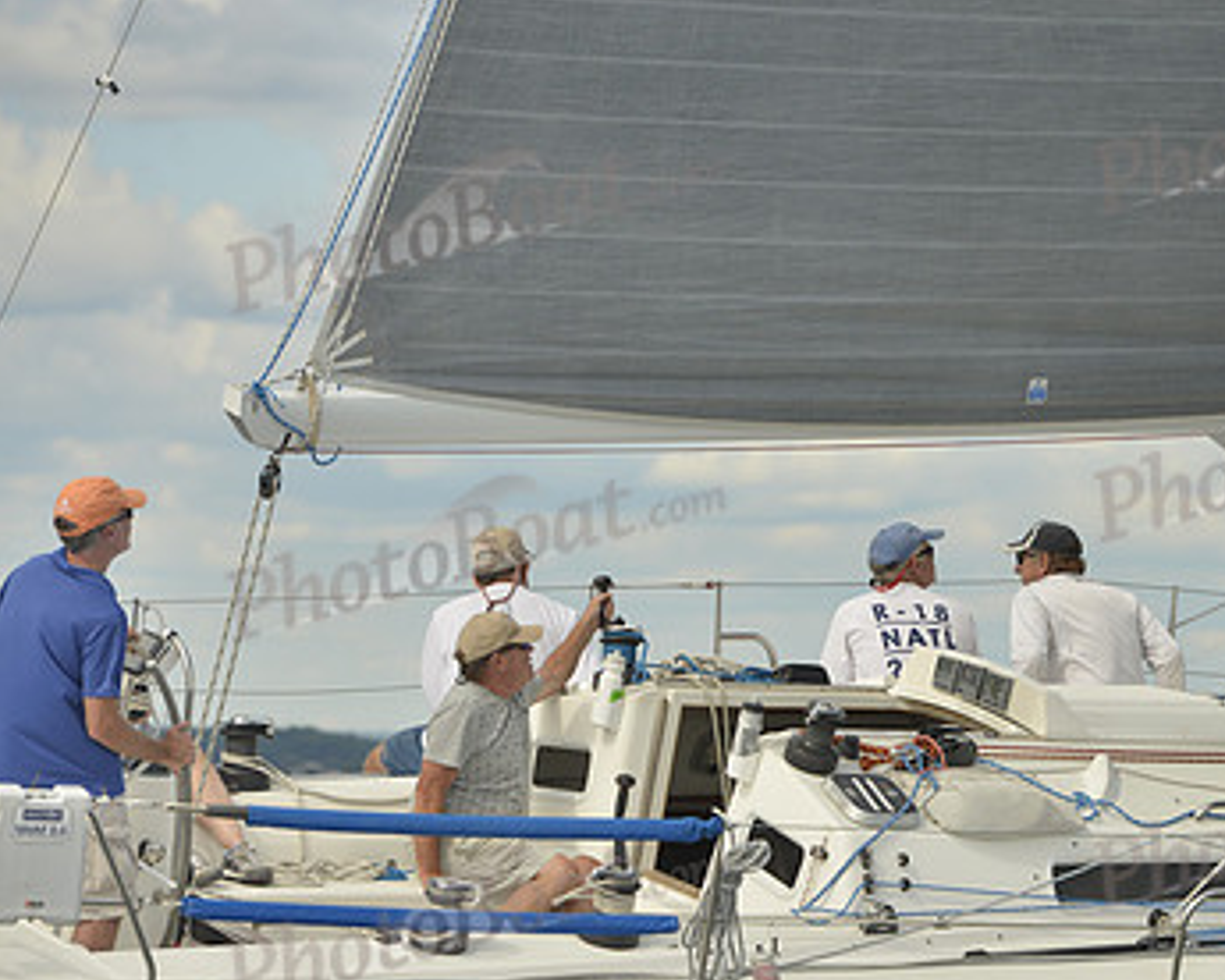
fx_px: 9716
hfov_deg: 7.2
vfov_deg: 5.8
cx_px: 913
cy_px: 684
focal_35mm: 268
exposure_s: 1/1000
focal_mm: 170
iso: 200
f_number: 6.3
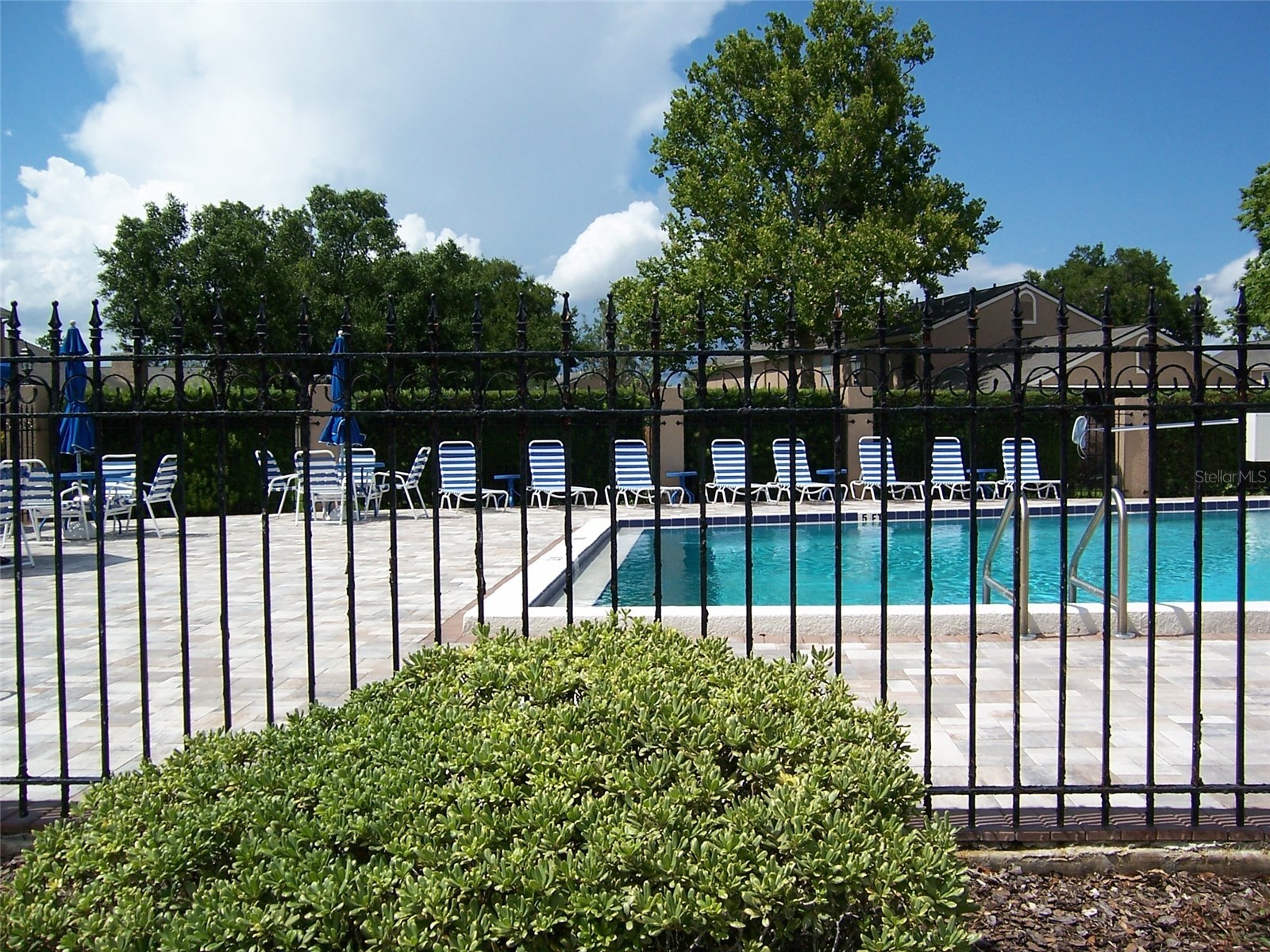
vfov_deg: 42.9
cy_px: 476
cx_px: 635
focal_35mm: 33
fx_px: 1211
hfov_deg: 55.4
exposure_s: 1/1000
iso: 80
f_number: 4
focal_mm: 5.5
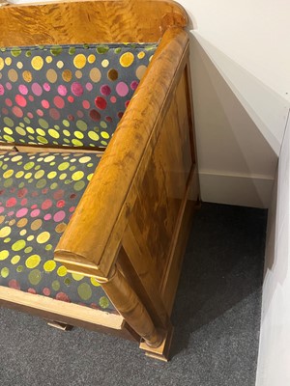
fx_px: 290
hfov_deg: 53.1
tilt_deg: -50.4
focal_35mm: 26
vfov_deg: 67.3
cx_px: 145
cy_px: 193
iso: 500
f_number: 1.6
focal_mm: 5.1
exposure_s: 1/50
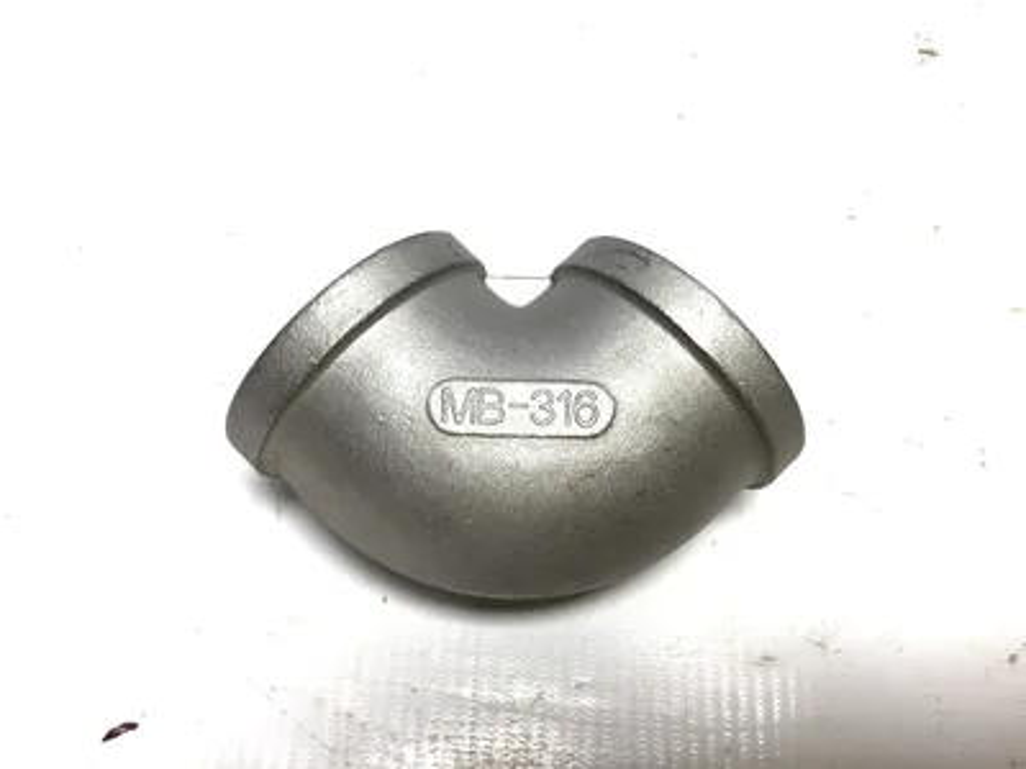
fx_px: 919
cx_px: 513
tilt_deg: -66.2
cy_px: 384
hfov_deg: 58.4
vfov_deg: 45.4
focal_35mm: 31
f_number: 2.4
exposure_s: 1/120
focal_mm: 3.3
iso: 25
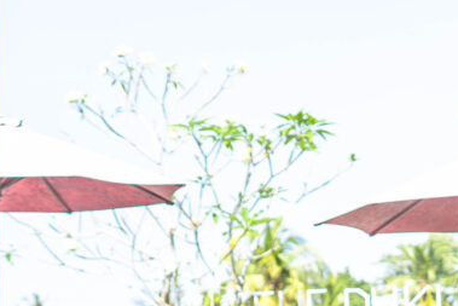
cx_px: -11
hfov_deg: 14.9
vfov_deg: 10.0
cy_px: 391
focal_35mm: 135
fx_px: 1718
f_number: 1.8
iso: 250
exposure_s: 1/2500
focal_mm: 50
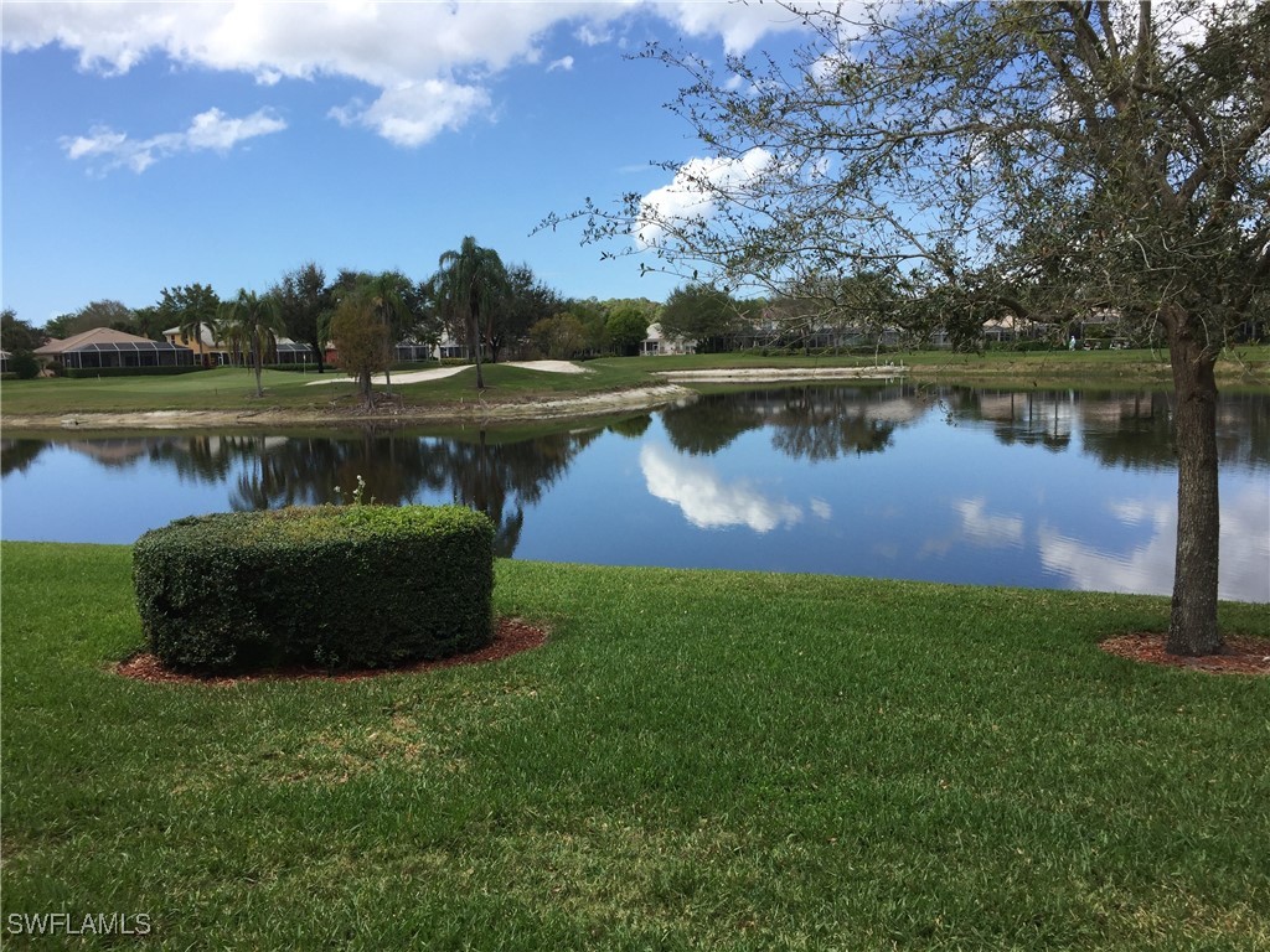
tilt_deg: -6.9
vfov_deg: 48.2
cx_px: 635
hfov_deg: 61.7
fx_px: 1064
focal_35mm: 29
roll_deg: +0.9
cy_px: 476
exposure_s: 1/1647
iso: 32
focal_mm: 4.15
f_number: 2.2
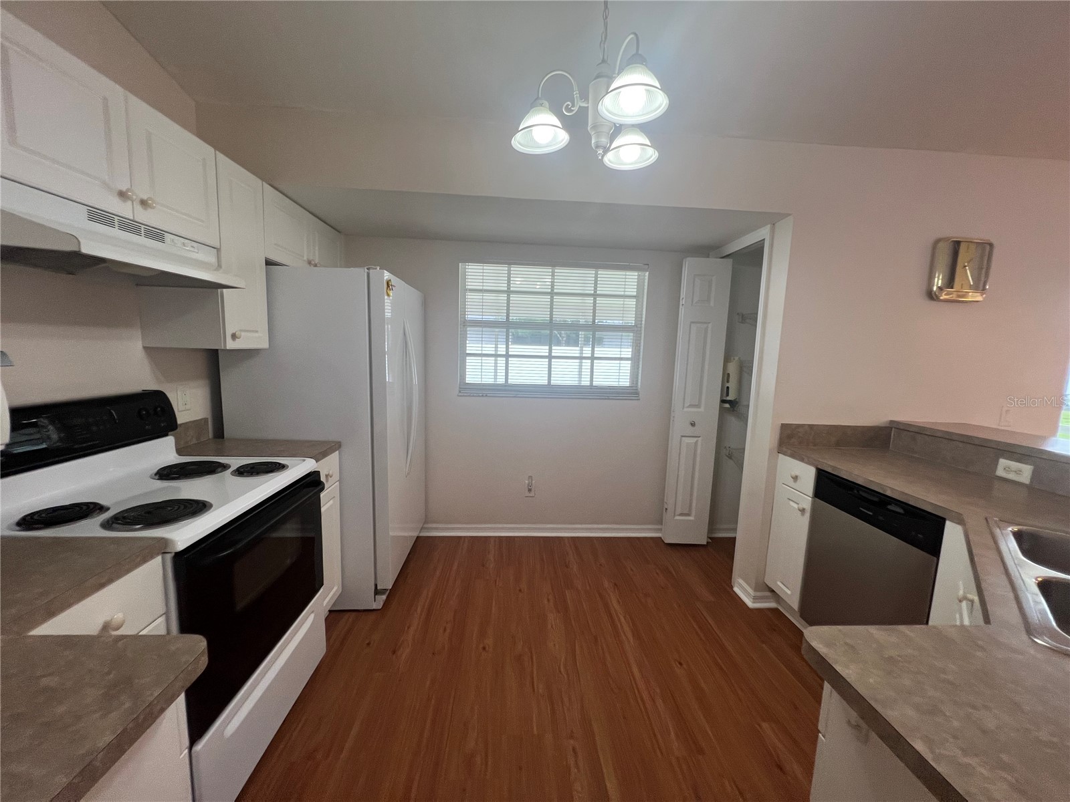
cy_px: 401
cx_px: 535
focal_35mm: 13
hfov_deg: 106.2
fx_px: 402
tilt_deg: -4.9
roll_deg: -1.7
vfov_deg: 89.9
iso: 100
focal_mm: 1.57
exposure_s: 1/120
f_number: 1.8
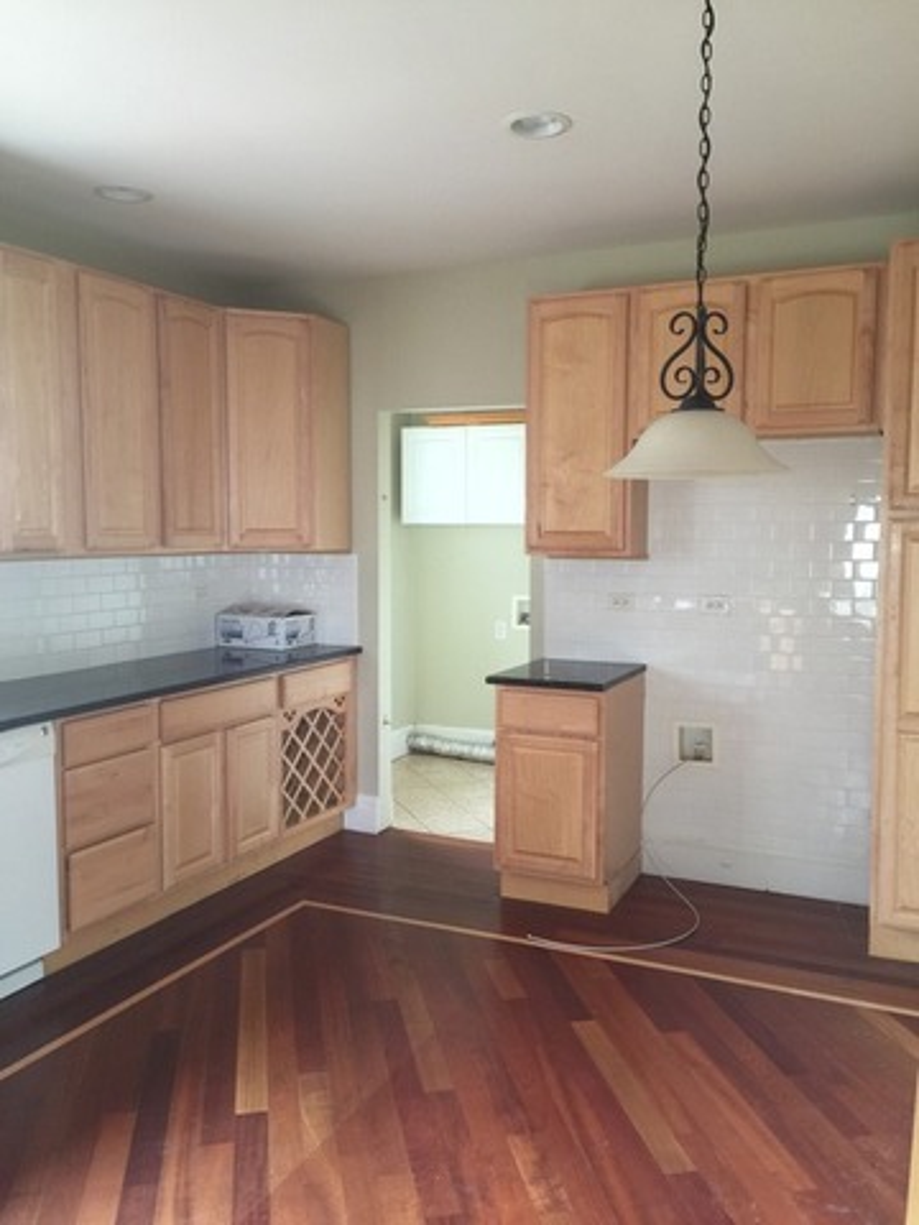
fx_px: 1027
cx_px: 460
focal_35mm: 29
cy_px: 612
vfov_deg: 61.7
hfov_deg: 48.2
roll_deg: -0.4
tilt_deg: -4.2
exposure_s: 1/15
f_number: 2.2
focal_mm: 4.15
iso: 50
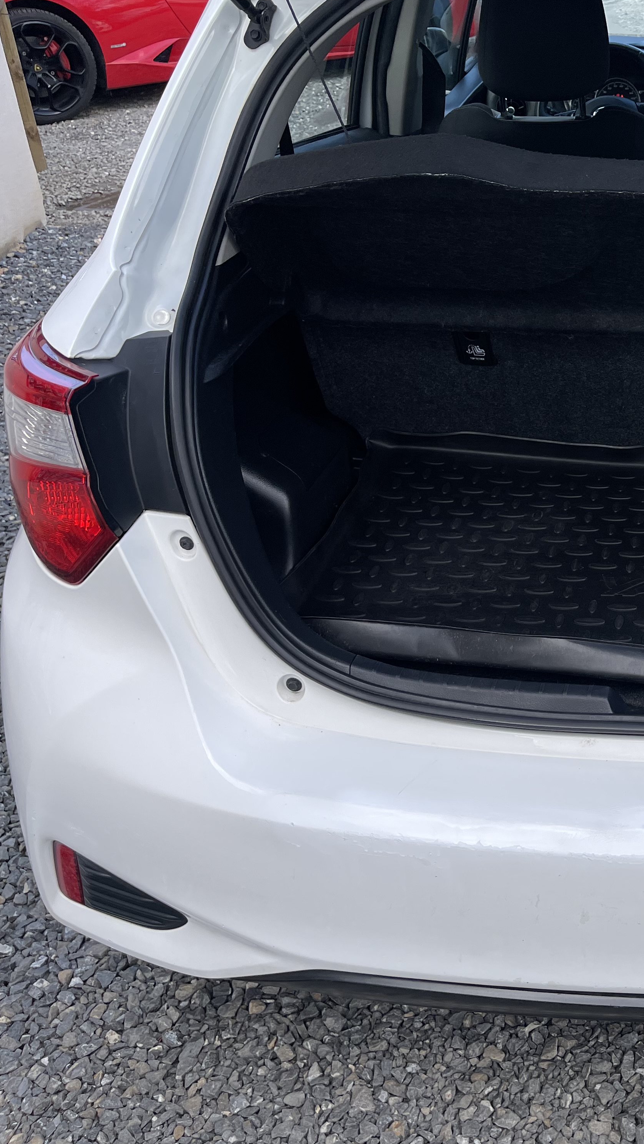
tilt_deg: -29.1
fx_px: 1123
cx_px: 727
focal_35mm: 37
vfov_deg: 54.0
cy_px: 577
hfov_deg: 28.7
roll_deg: +0.7
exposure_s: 1/611
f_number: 1.6
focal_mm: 5.1
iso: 32
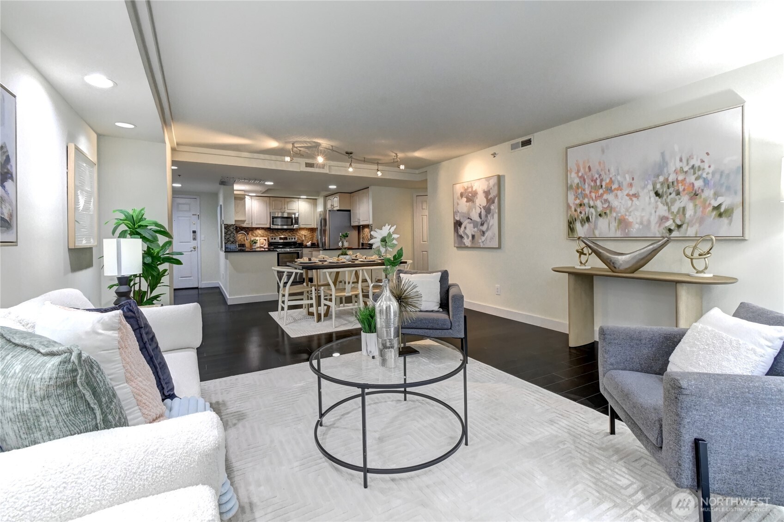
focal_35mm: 15
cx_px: 392
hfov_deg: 100.4
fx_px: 327
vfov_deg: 77.3
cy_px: 261
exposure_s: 1/4
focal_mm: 10
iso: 3200
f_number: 11
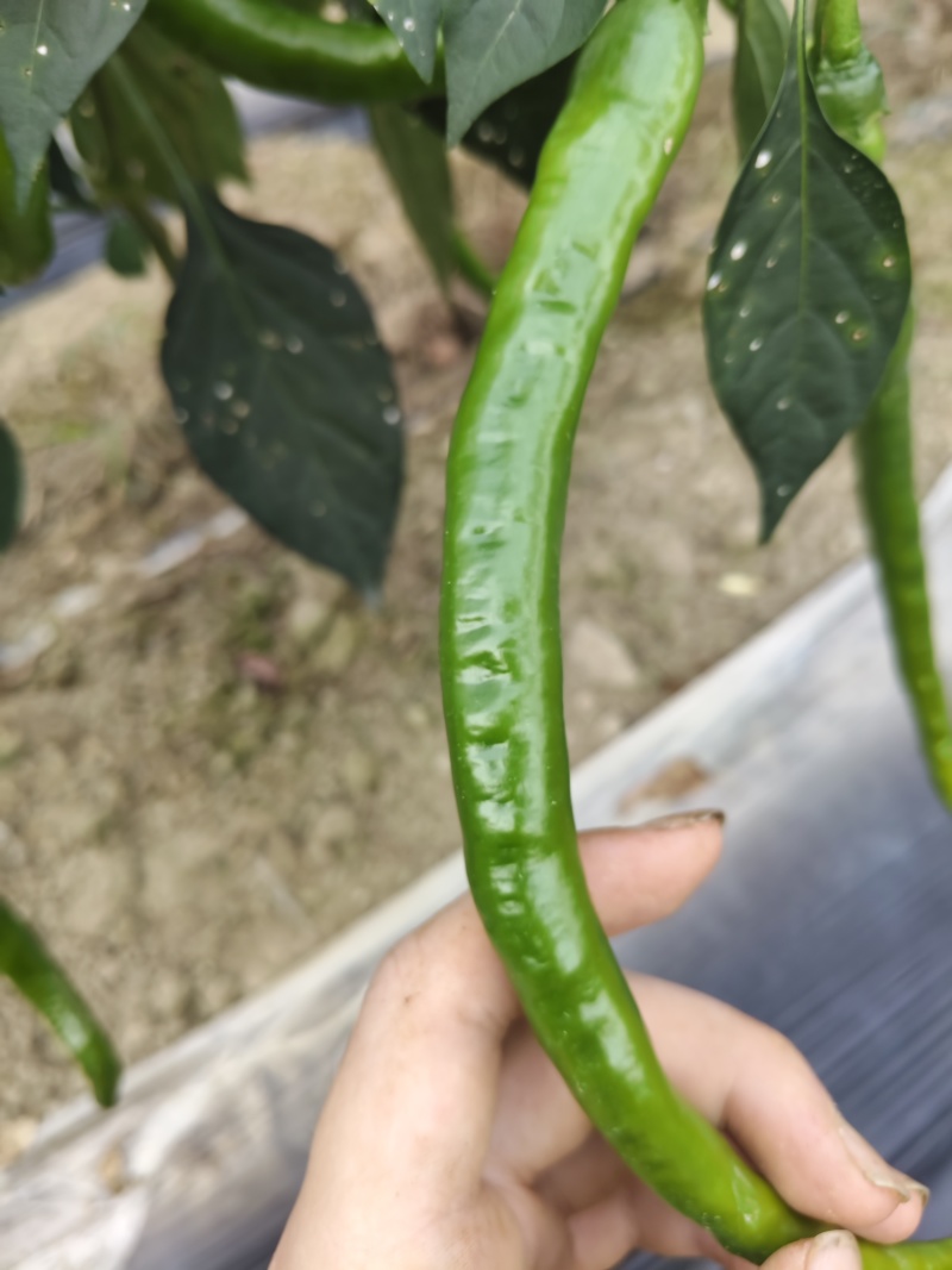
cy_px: 635
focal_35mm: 26
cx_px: 476
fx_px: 954
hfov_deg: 53.1
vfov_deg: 67.3
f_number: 1.79
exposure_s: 1/198
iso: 200
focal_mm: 4.84
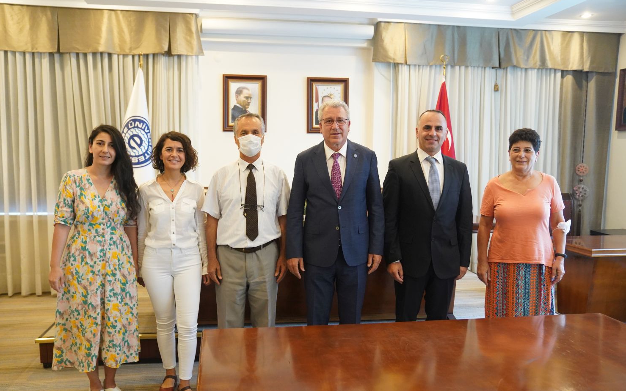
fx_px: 529
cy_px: 209
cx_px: 310
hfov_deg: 61.2
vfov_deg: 40.6
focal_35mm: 31
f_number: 3.2
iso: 6400
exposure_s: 1/200
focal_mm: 30
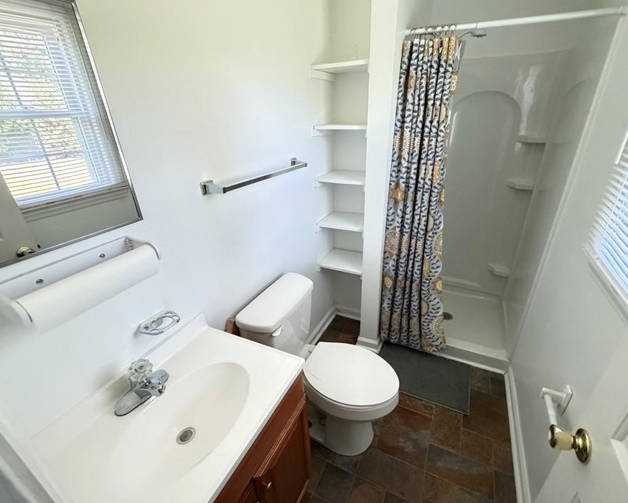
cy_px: 249
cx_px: 331
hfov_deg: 93.0
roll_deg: +1.6
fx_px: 297
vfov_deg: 80.4
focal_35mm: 16
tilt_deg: -25.5
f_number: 2.2
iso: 1000
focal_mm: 2.22
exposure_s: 1/60
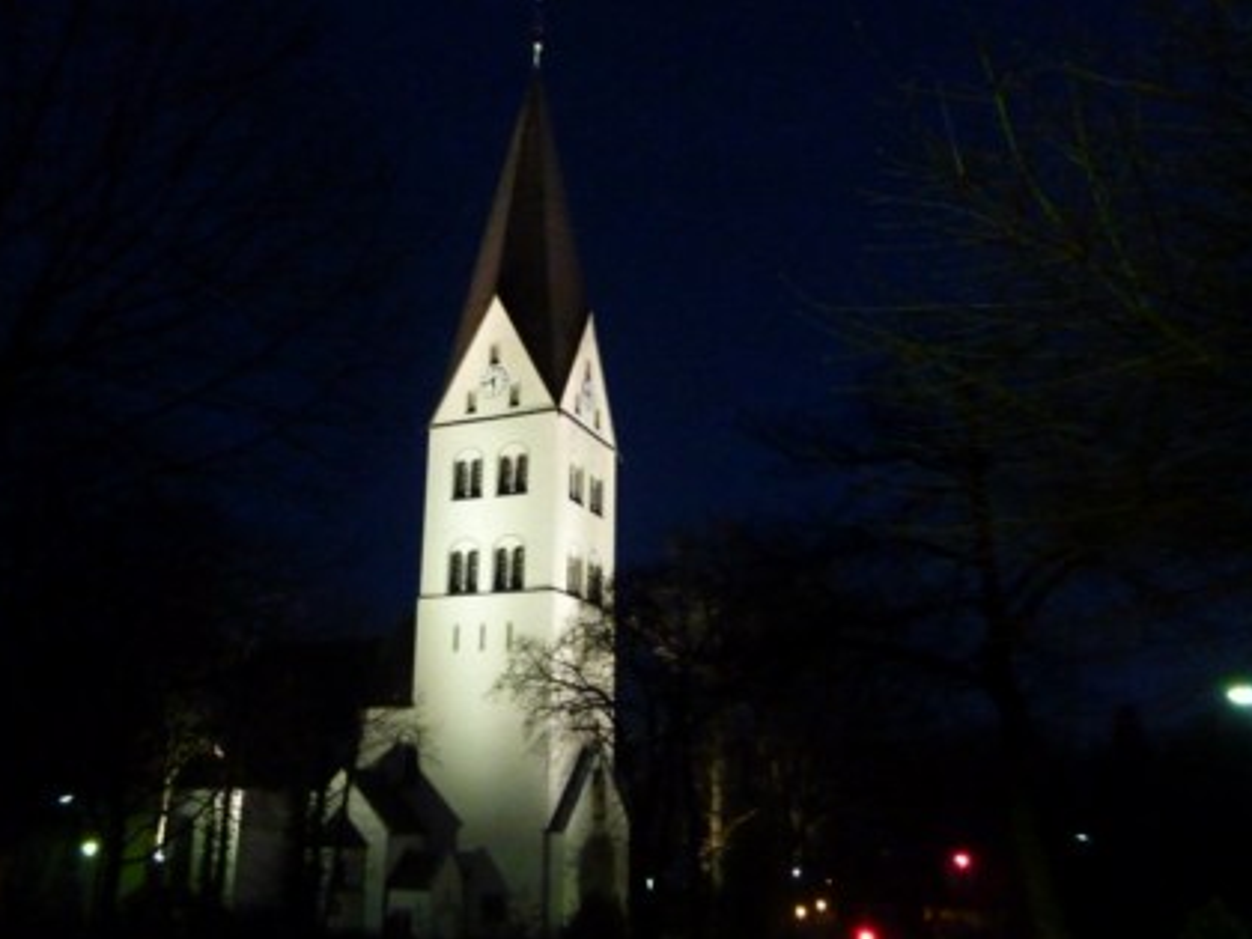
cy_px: 501
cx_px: 592
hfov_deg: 61.6
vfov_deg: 48.2
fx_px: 1049
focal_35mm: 29
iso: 800
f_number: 3.3
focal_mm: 4.4
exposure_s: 1/10
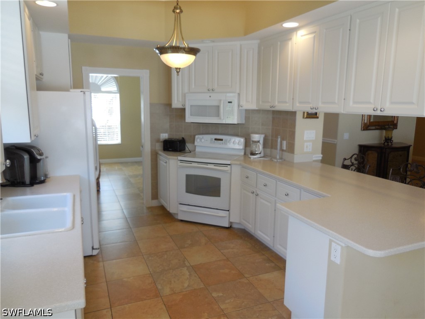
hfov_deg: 69.4
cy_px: 160
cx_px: 212
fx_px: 307
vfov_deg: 54.9
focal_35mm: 25
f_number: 3.1
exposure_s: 1/60
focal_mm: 4.5
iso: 125
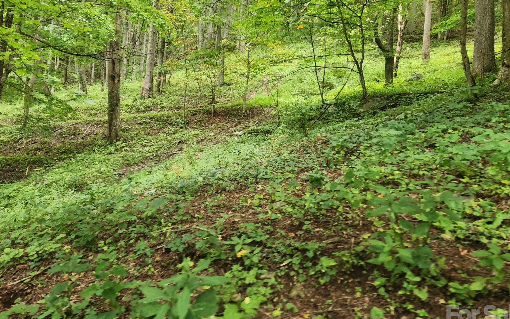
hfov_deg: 62.8
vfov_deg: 41.6
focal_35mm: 30
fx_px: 417
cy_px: 127
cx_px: 234
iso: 160
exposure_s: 1/120
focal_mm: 5.4
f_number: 1.8
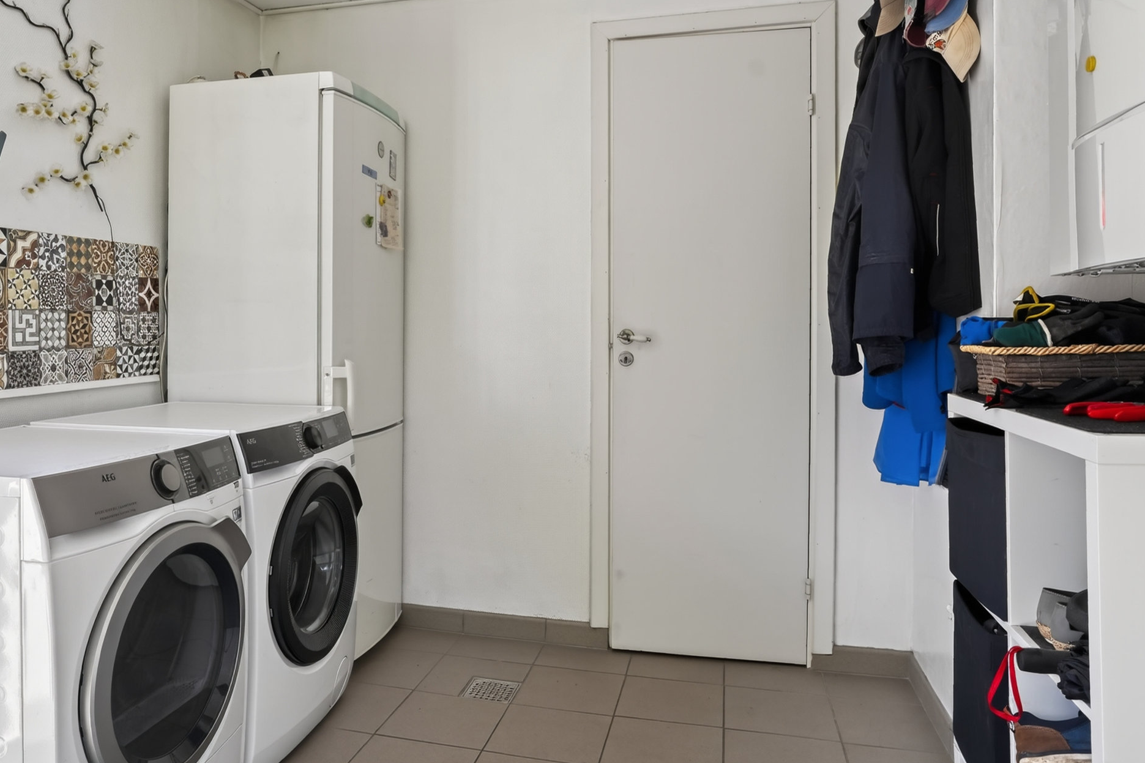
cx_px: 479
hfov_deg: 68.9
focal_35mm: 26
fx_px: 827
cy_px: 319
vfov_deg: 49.3
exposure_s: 1/25
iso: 400
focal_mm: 19
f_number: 8
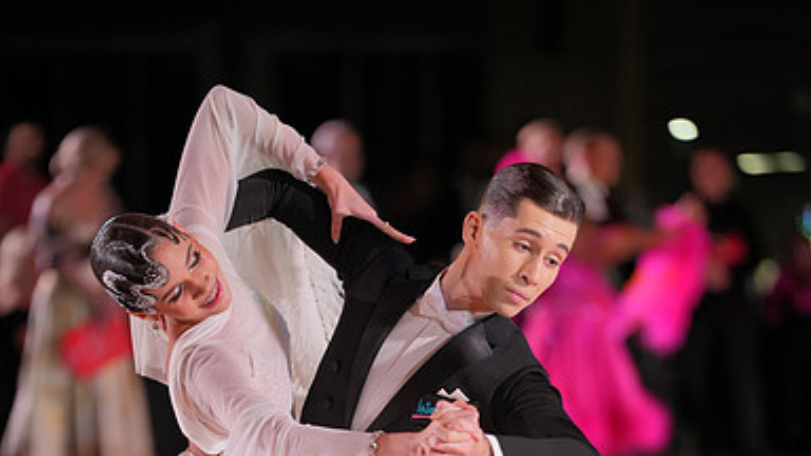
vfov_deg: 4.0
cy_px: 581
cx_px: 407
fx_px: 6494
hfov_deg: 7.1
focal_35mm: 302
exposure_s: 1/400
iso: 1000
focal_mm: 191
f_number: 2.8
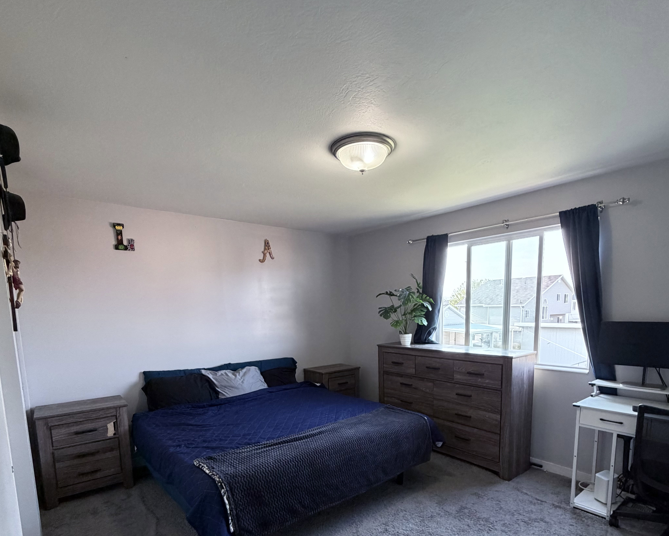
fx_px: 376
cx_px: 330
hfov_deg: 83.3
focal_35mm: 19
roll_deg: +1.6
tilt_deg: -9.1
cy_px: 362
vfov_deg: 68.6
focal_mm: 2.22
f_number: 2.2
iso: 320
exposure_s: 1/65
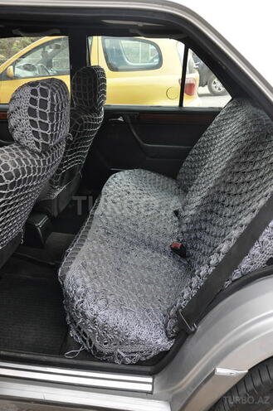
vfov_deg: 59.6
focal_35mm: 32
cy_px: 206
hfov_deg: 41.6
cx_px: 136
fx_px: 360
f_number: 7.1
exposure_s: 1/200
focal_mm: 21
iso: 800
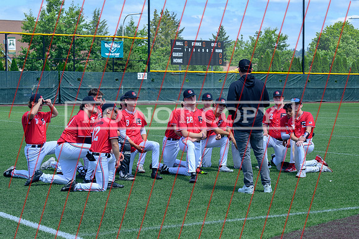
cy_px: 145
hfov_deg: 23.0
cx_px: 204
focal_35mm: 89
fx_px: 883
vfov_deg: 15.4
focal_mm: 70
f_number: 5.6
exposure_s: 1/400
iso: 160
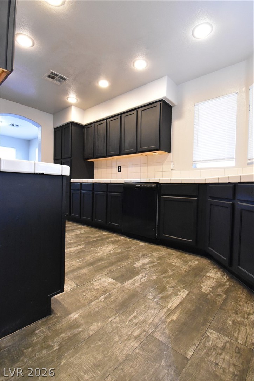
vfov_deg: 95.0
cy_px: 190
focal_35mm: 16
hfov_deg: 72.1
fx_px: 175
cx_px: 127
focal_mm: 11
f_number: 8
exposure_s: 1/40
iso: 4000
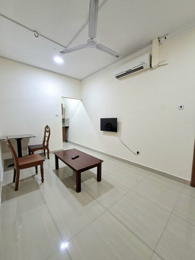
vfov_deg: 106.2
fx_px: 98
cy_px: 130
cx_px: 98
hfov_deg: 89.9
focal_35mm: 13
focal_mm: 1.74
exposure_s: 1/25
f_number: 2.2
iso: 200
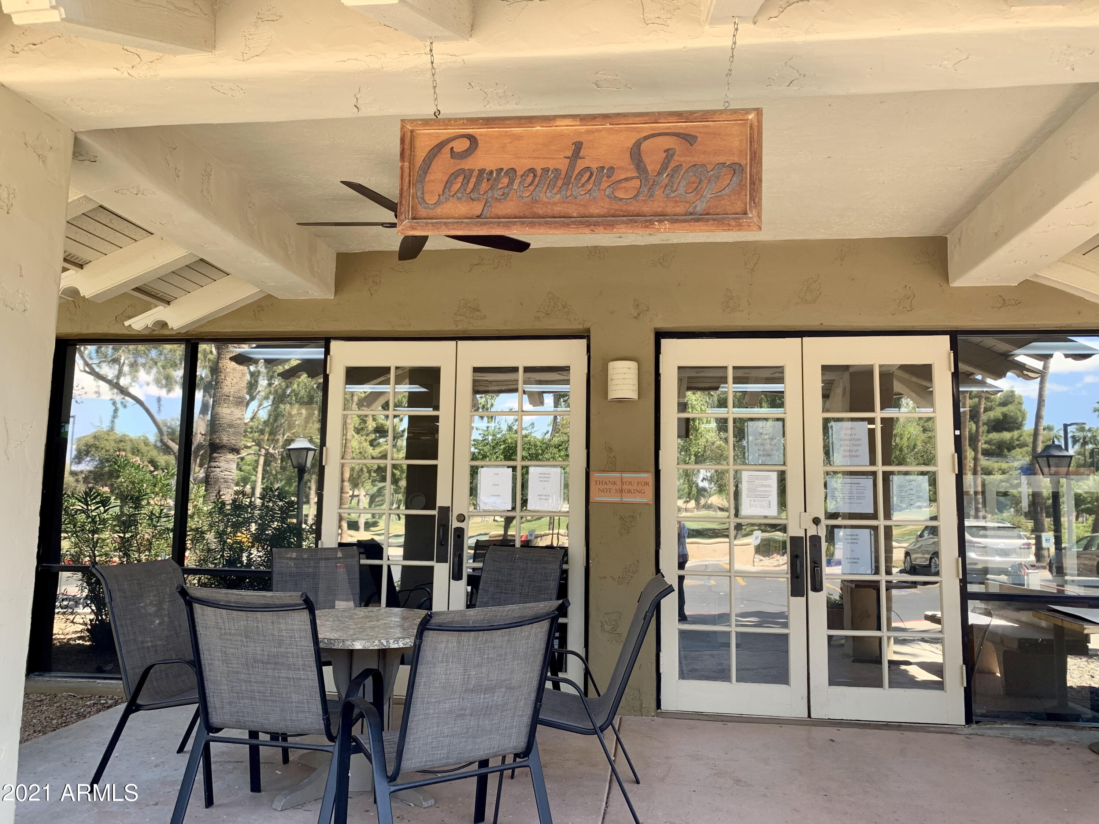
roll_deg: -1.7
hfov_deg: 67.3
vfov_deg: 53.1
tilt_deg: +7.3
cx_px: 550
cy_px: 412
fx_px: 825
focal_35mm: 26
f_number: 1.8
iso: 25
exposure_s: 1/169
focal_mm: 4.25
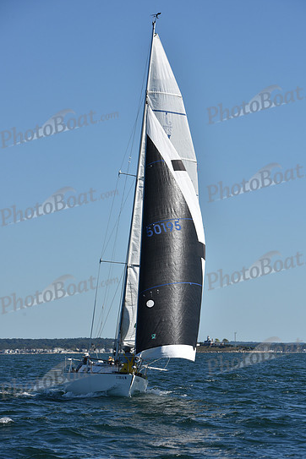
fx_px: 1976
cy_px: 237
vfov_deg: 13.2
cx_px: 163
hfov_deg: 8.9
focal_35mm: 155
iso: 250
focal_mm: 145
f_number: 9
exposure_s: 1/1250
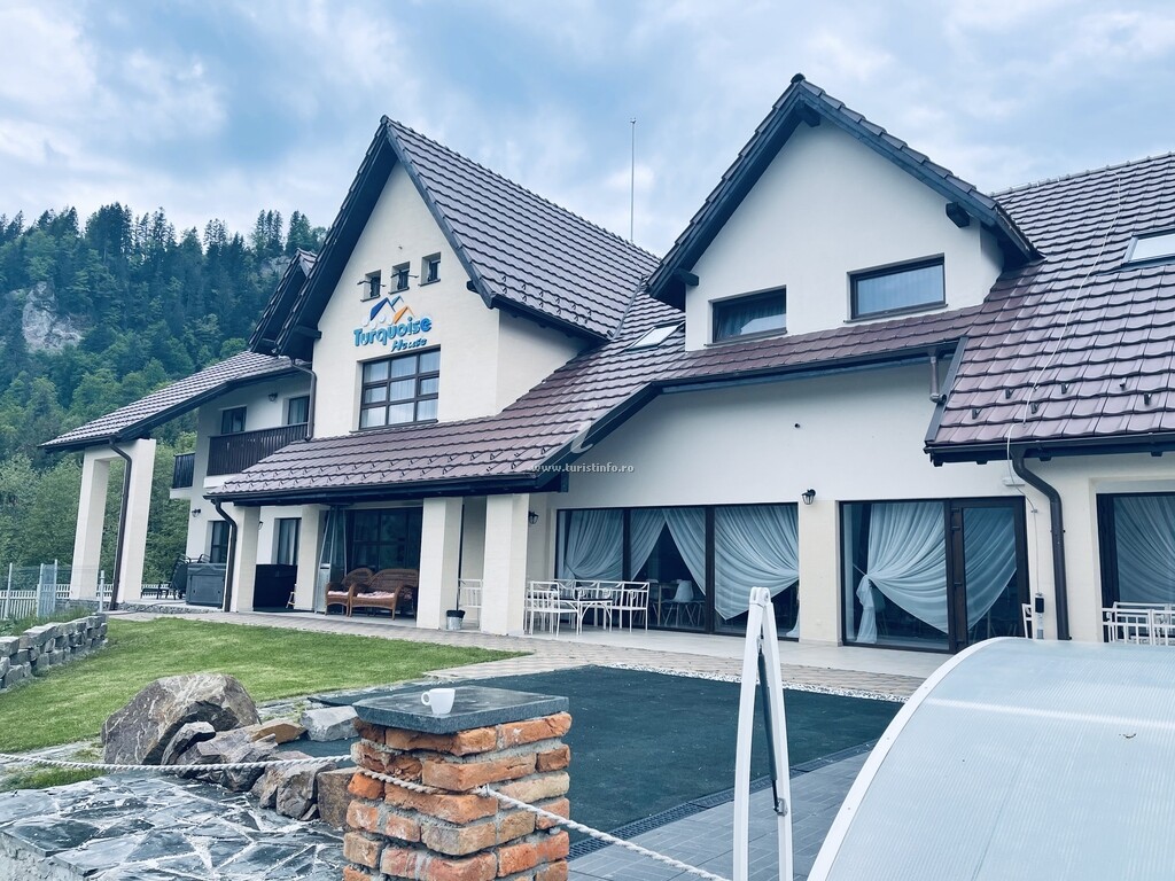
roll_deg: -1.7
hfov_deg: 67.3
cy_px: 440
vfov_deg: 53.1
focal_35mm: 26
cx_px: 588
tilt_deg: +7.3
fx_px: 883
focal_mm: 5.1
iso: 32
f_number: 1.6
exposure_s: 1/1030
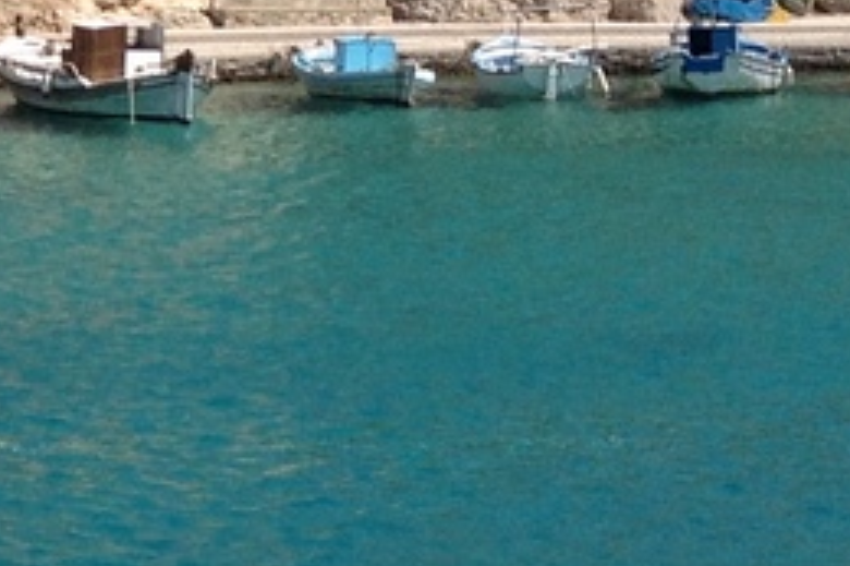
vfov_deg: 6.1
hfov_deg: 8.6
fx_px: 5285
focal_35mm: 224
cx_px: -935
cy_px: -186
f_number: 2.4
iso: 50
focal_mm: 4.28
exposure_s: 1/2123
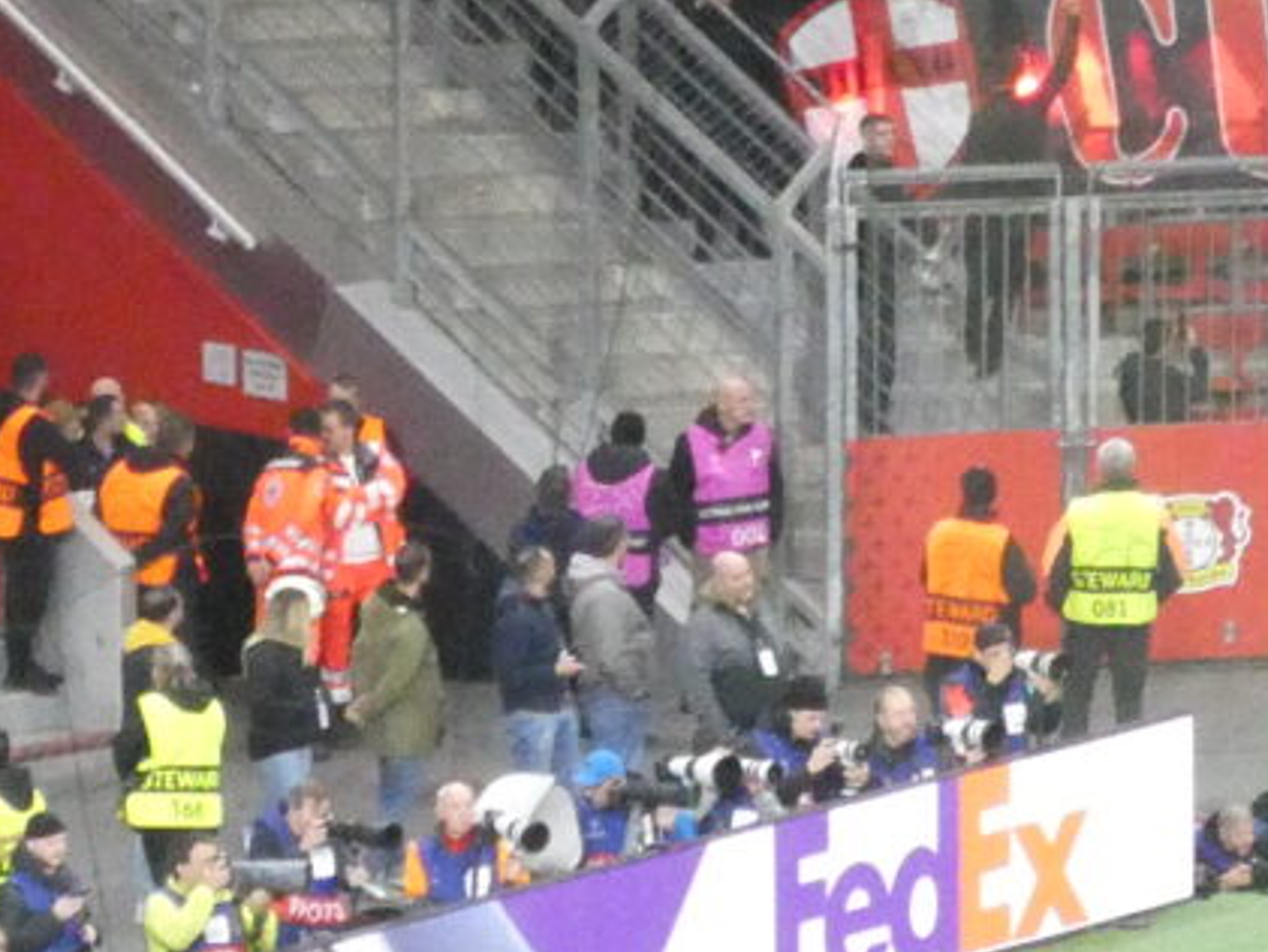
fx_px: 22278
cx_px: 2120
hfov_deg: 3.2
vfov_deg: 2.4
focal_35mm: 608
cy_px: -732
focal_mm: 28.7
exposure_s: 1/125
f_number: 5.5
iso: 2000
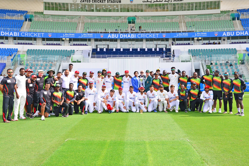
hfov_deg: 54.4
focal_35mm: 35
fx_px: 242
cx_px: 124
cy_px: 83
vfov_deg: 37.9
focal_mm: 35
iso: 1600
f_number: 8
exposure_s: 1/2500
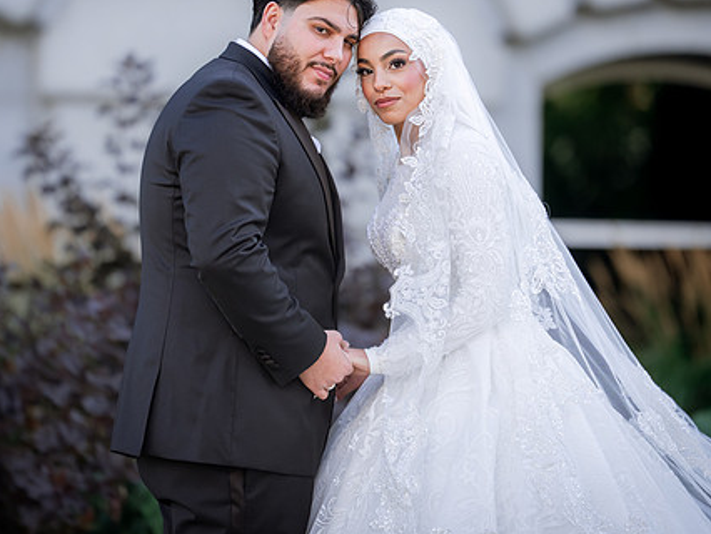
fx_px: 4747
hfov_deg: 8.6
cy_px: 172
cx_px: 413
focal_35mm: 231
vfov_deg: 6.4
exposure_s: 1/2000
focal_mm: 150
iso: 200
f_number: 2
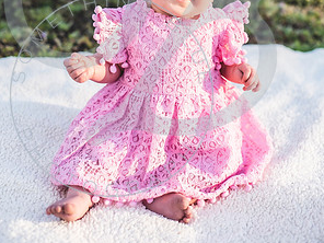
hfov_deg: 26.7
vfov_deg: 19.7
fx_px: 683
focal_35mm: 73
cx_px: 161
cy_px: 12
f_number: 2.8
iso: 100
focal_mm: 50
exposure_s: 1/200
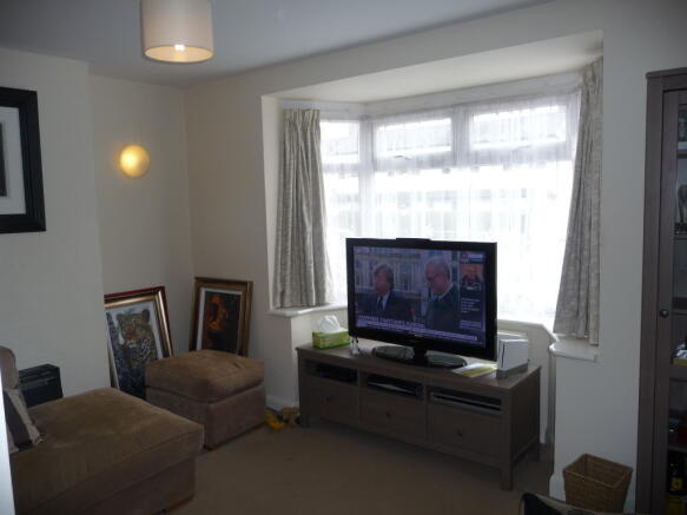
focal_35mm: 28
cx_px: 344
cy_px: 258
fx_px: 556
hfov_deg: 63.5
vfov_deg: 49.7
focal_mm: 4.7
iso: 100
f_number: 3.3
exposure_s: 1/100
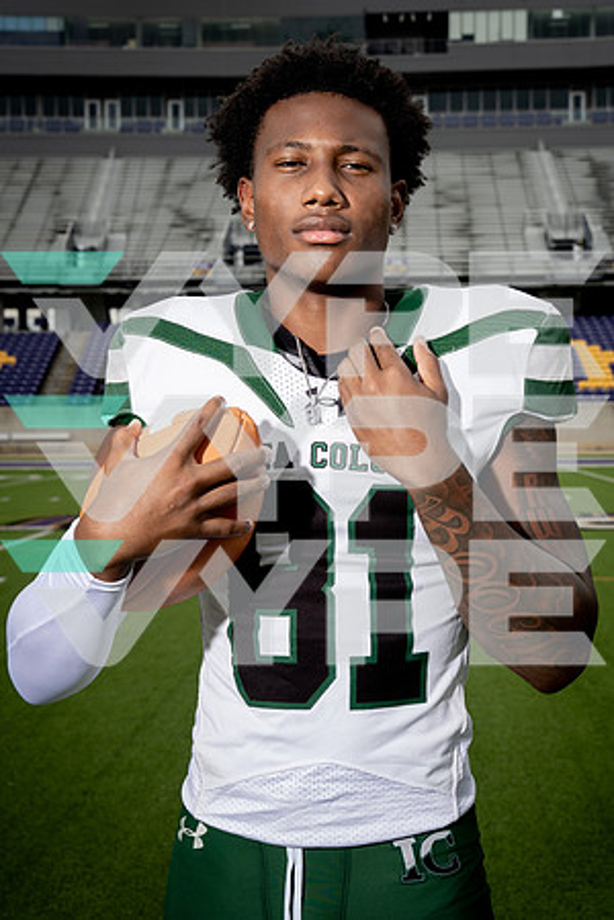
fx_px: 1330
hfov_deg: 26.0
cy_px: 460
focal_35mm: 52
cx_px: 307
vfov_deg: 38.2
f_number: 8
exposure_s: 1/250
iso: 100
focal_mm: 52
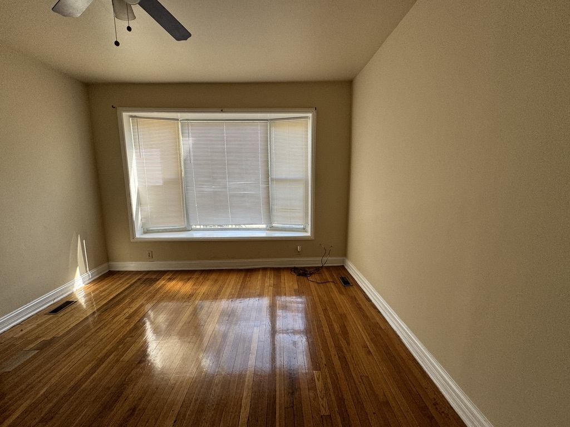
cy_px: 214
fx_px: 231
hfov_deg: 102.1
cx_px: 285
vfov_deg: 85.7
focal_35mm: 14
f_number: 2.2
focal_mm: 2.22
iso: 125
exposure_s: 1/120
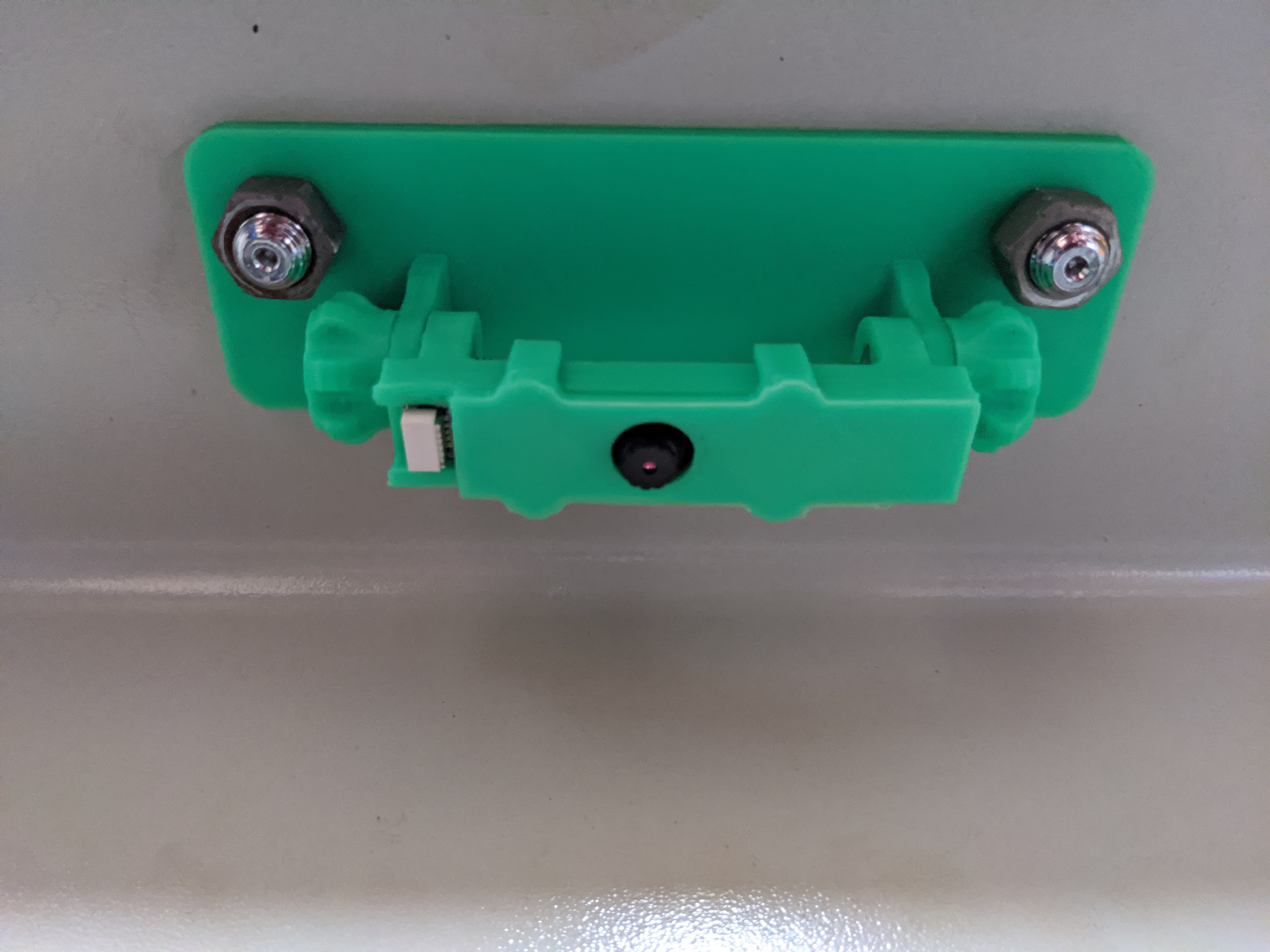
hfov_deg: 65.3
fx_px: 991
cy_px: 476
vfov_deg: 51.4
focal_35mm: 27
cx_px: 635
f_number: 1.73
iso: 1515
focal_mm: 4.38
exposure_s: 1/40
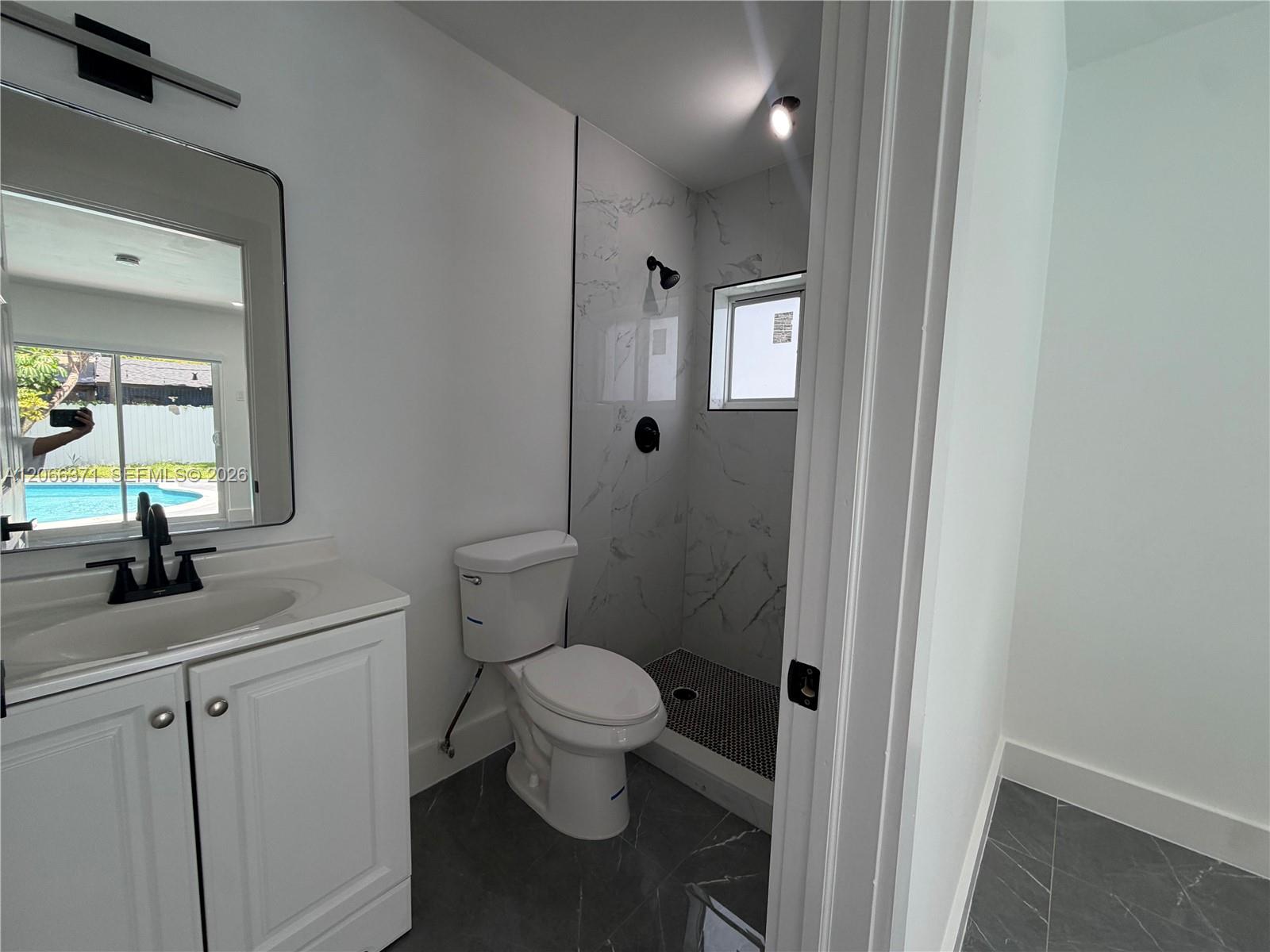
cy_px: 476
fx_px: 514
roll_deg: -1.8
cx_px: 635
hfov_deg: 102.1
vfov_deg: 85.7
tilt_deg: -4.3
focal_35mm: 14
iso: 64
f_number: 2.2
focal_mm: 2.22
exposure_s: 1/120
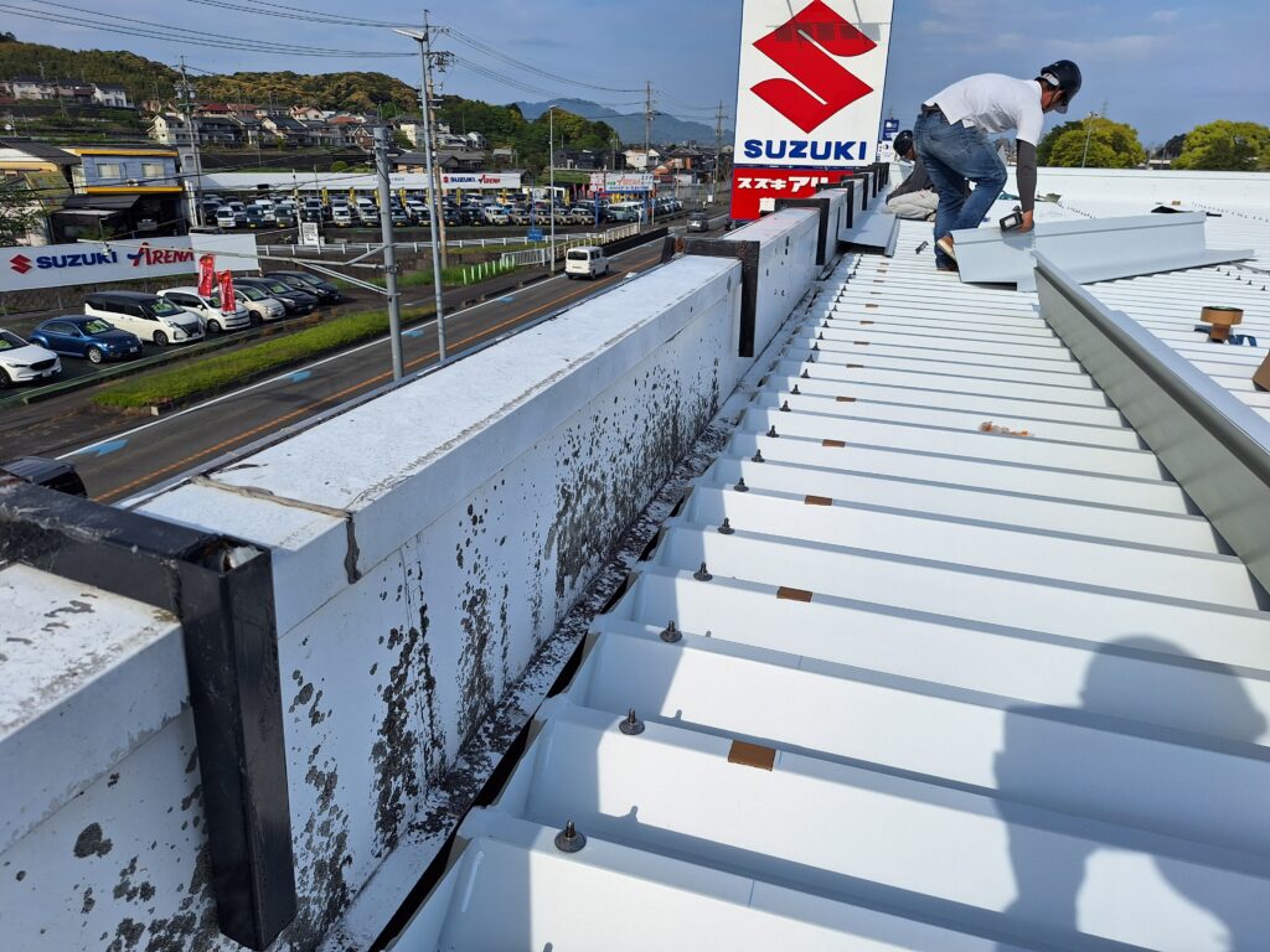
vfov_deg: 58.9
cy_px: 476
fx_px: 844
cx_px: 635
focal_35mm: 23
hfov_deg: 73.9
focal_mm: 5.54
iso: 40
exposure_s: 1/4739
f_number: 1.8
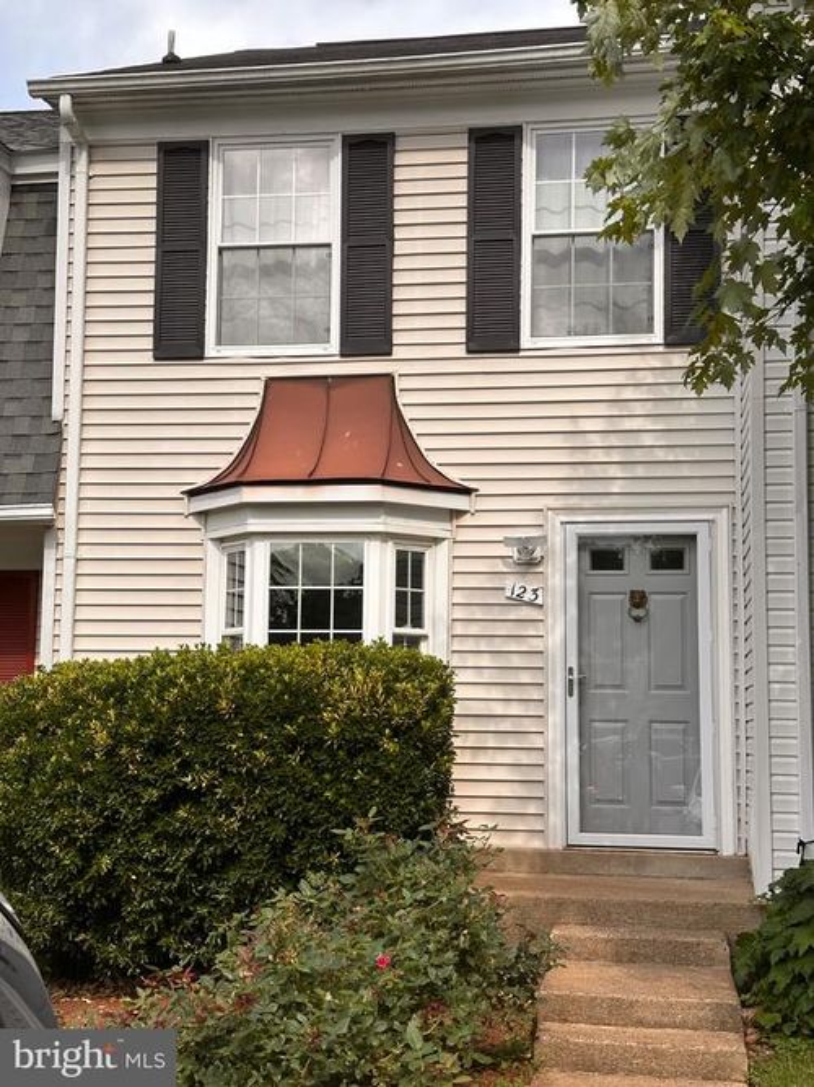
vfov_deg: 39.7
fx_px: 1505
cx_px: 407
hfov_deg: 30.3
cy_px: 544
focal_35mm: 48
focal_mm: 6.86
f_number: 1.78
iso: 64
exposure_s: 1/2667
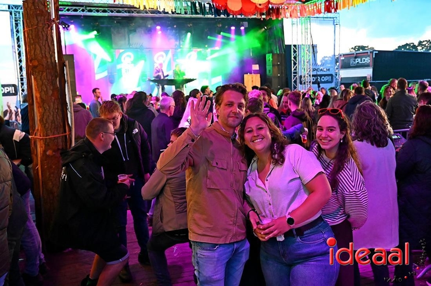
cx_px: 216
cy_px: 143
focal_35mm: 38
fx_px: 454
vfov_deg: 35.0
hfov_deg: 50.7
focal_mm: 38
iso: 12800
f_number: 5
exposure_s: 1/100
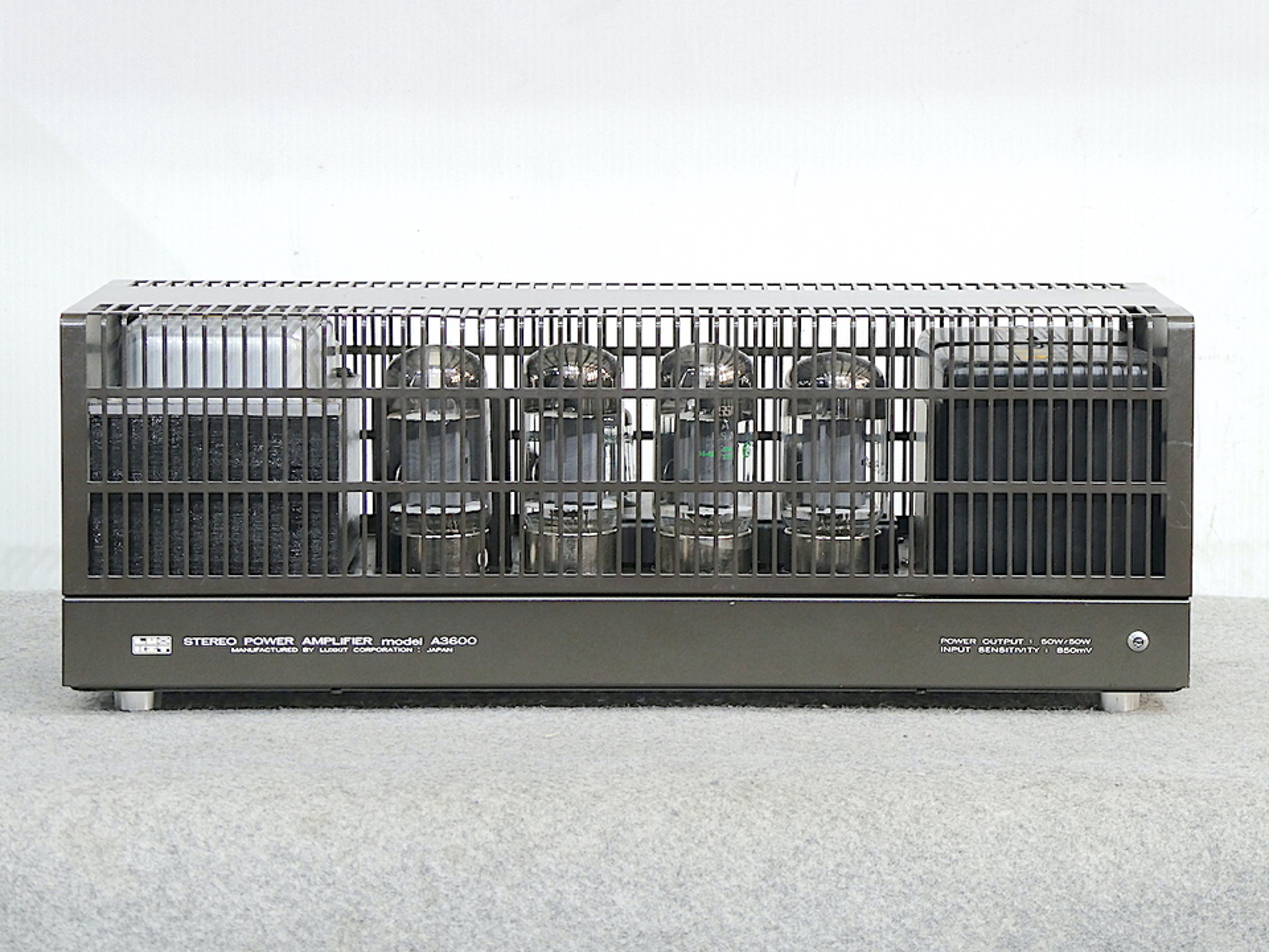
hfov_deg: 17.1
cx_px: 634
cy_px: 476
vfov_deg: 12.9
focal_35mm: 115
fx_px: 4216
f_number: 5.1
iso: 200
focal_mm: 20.6
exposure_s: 1/8
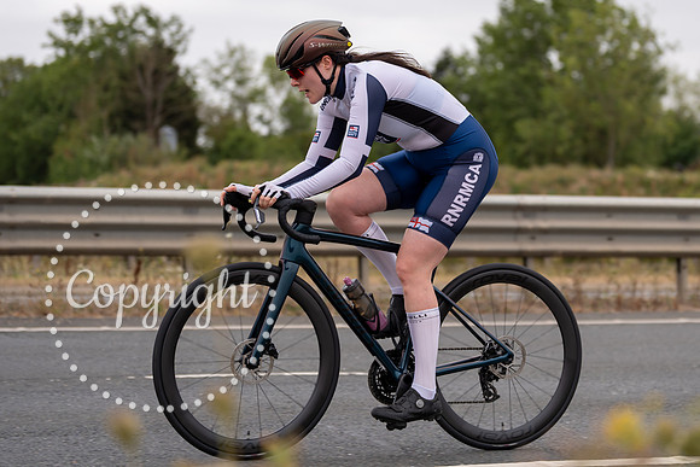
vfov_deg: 12.7
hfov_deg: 18.9
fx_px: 2094
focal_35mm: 108
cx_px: 471
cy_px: 157
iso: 100
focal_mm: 80
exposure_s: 1/800
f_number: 2.8
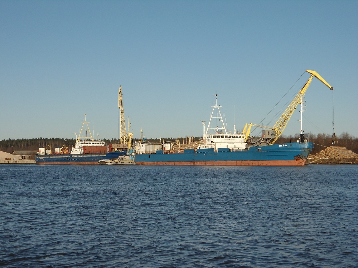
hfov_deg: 26.3
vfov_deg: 19.9
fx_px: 765
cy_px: 134
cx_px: 179
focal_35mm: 74
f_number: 4.7
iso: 80
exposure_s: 1/800
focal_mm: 13.2
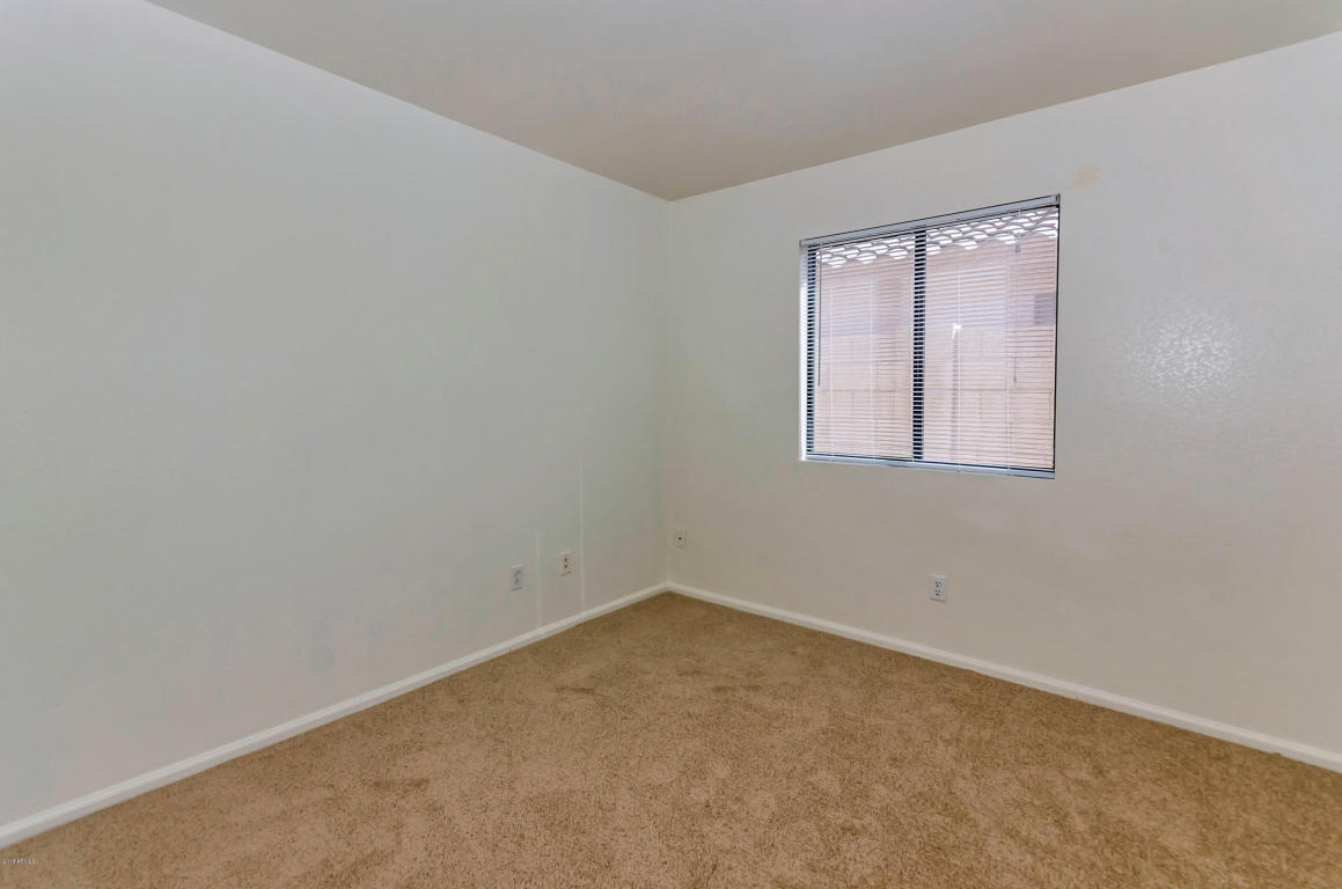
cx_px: 671
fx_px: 558
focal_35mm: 15
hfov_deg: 100.5
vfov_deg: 77.1
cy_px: 444
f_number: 9
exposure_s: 1/60
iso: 320
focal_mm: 10
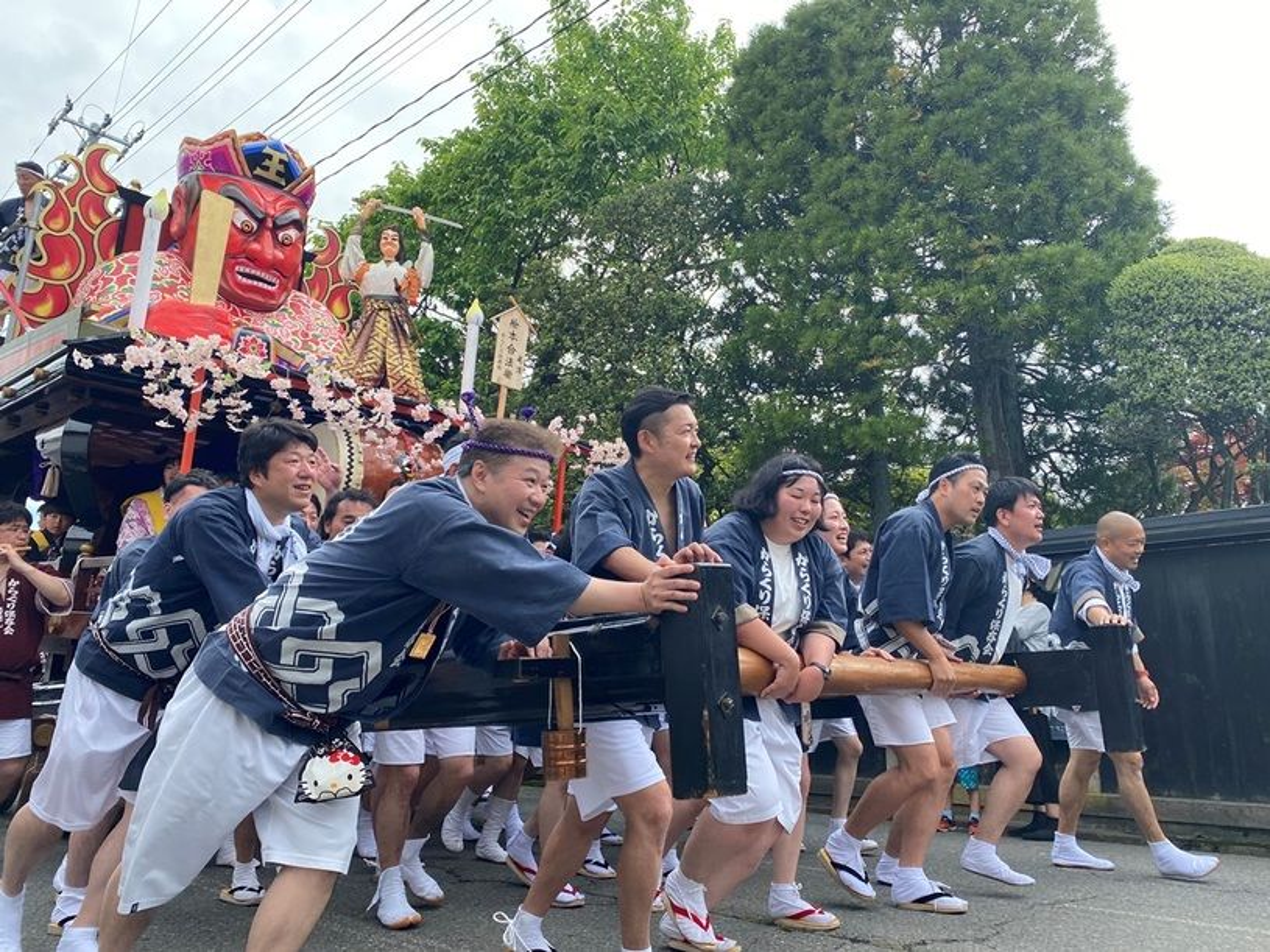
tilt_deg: +14.1
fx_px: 954
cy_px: 476
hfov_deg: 67.3
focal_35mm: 26
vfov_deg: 53.1
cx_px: 635
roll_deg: +1.3
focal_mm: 4.25
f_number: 1.8
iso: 32
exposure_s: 1/772
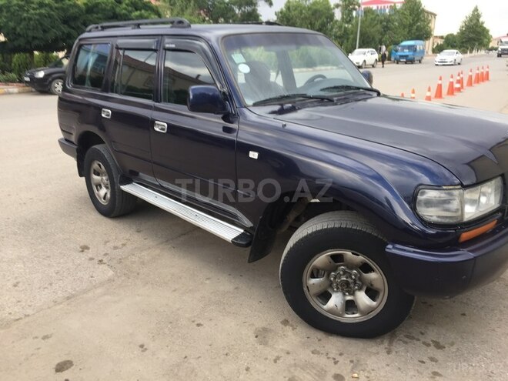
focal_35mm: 29
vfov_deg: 48.2
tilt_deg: -19.2
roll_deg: -1.9
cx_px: 254
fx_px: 426
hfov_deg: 61.7
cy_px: 190
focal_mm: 4.15
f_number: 2.2
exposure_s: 1/107
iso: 32
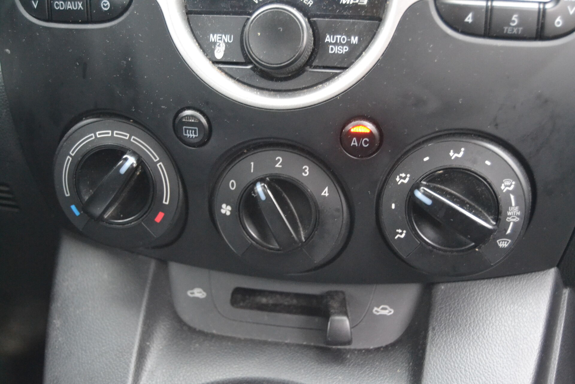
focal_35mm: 51
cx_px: 288
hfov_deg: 38.9
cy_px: 192
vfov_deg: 26.5
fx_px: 815
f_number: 4.5
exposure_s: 1/40
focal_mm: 34
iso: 3200
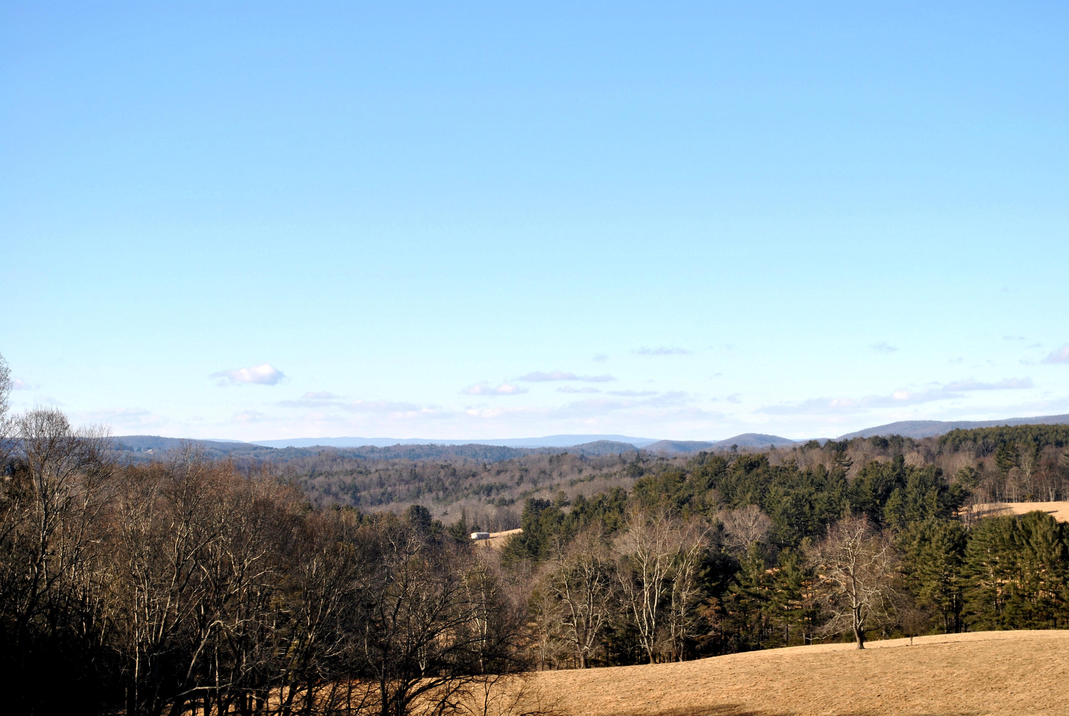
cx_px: 534
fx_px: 2453
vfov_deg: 16.6
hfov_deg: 24.6
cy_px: 358
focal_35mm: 82
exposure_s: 1/250
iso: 100
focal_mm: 55
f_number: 8
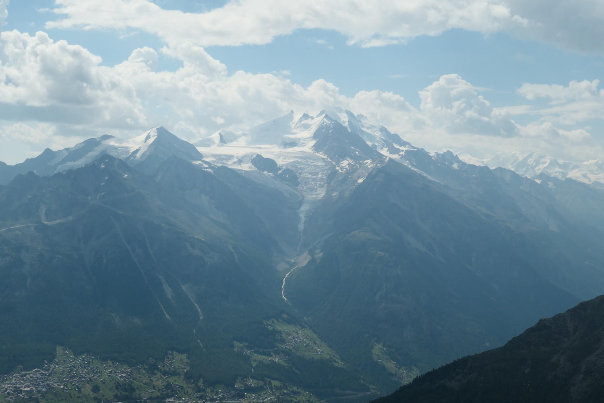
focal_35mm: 47
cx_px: 302
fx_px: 788
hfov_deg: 41.9
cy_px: 202
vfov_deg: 28.6
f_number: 8
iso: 200
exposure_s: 1/800
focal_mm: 17.1
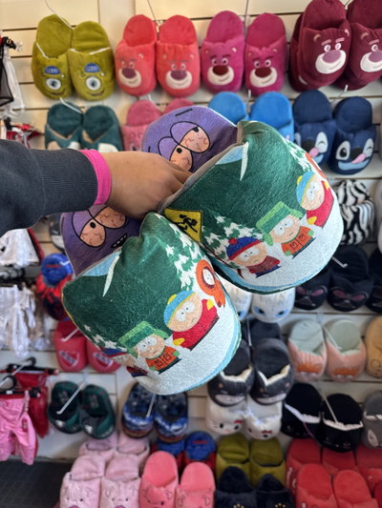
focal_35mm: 24
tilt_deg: -9.4
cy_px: 254
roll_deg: +1.0
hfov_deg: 56.8
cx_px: 191
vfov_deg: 71.6
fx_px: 353
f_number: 1.78
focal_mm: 6.76
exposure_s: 1/100
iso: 100
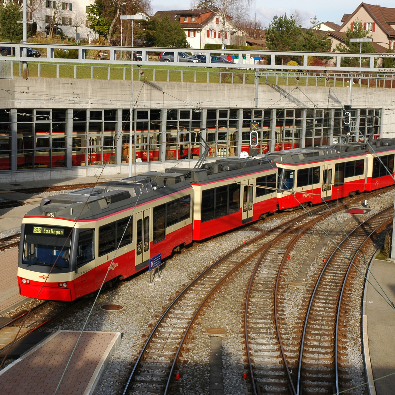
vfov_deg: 25.5
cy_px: 198
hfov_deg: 25.5
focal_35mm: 68
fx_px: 873
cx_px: 225
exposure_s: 1/320
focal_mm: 35
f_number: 9
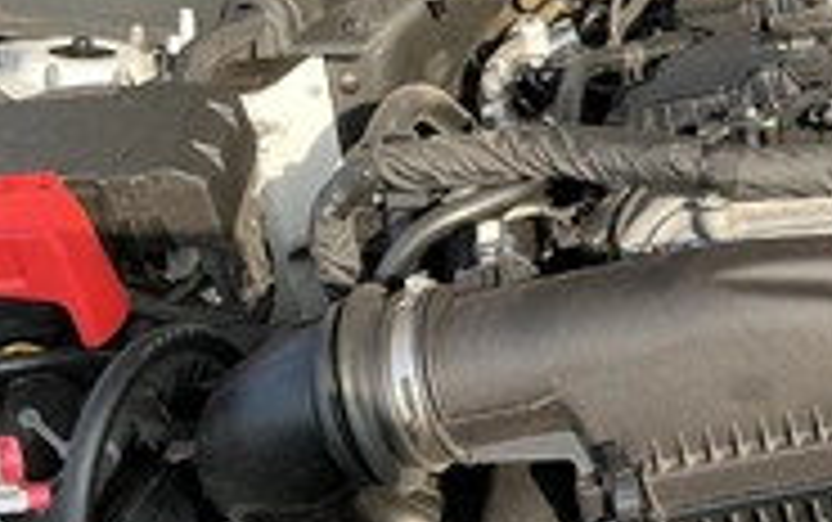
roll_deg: -0.2
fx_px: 1453
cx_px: 787
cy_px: 248
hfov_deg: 30.2
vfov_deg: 20.4
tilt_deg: -29.5
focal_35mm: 64
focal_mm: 3
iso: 25
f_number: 1.8
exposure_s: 1/316
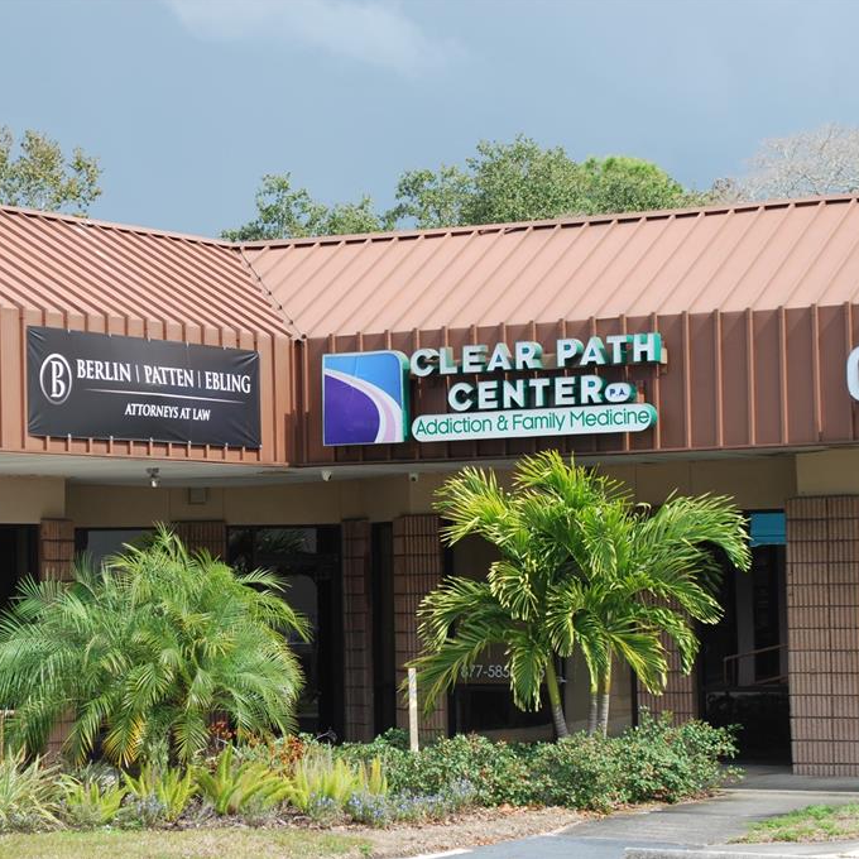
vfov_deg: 16.5
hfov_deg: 16.5
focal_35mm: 106
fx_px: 2966
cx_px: 364
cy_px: 429
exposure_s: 1/160
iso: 100
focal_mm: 55
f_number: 6.3
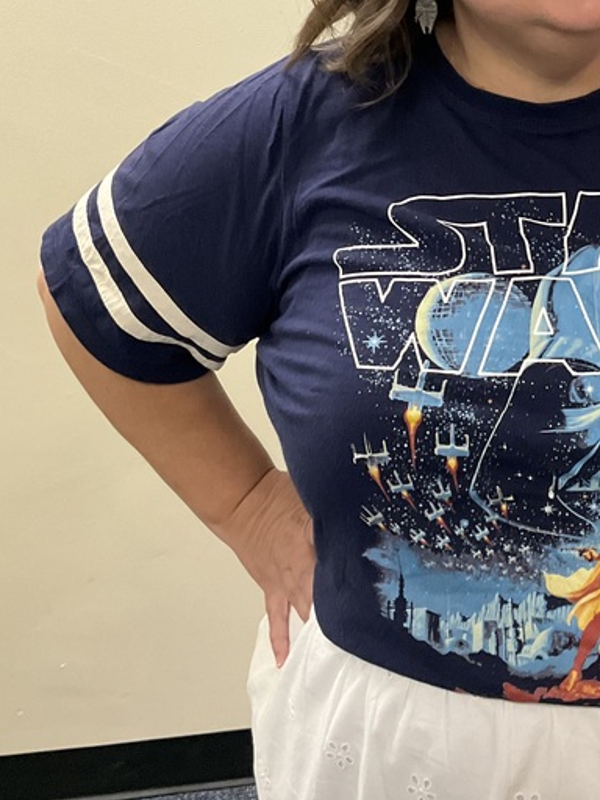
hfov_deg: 24.5
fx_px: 1340
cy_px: 259
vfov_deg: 32.9
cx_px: 545
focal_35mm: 58
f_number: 1.8
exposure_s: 1/60
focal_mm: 3
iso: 160
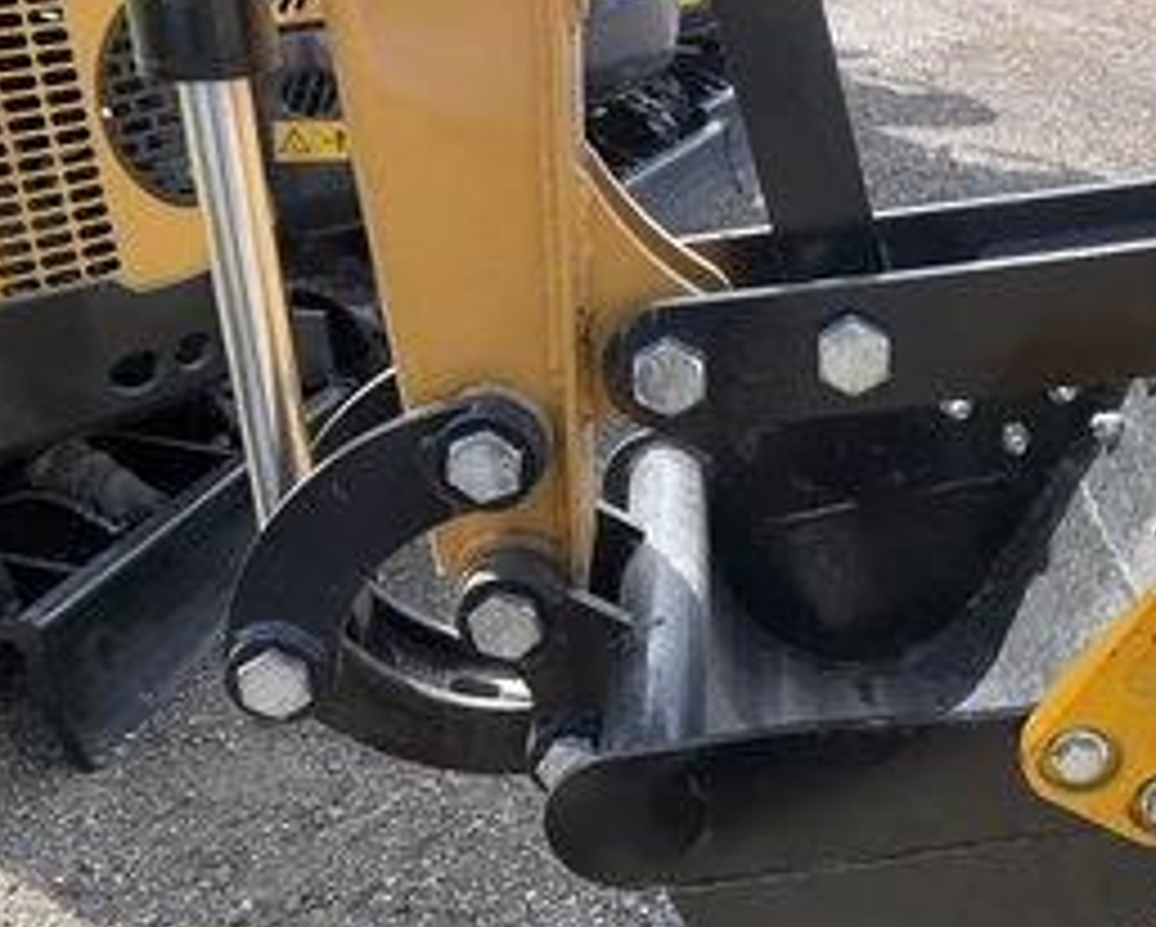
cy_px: 504
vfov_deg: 34.2
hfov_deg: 40.8
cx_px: 859
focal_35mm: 44
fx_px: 1507
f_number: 1.8
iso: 25
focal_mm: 3
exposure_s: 1/454
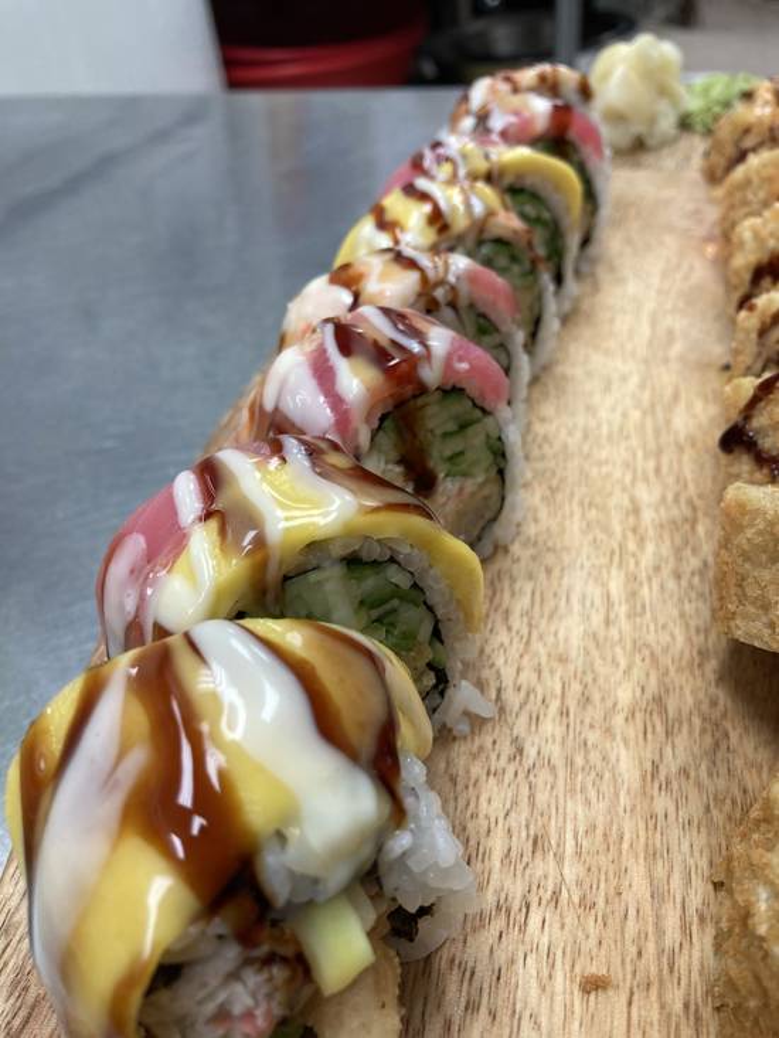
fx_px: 840
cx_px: 390
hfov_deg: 49.8
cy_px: 519
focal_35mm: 28
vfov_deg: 63.4
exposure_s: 1/64
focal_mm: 3.99
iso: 64
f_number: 1.8
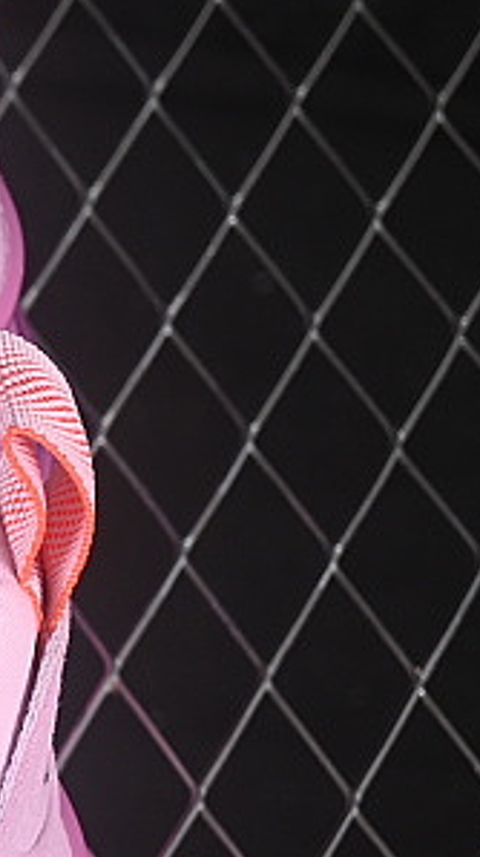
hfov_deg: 4.1
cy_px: 719
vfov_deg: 7.6
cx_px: -963
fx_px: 6467
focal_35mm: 285
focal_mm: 50
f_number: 7.1
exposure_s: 1/80
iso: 160
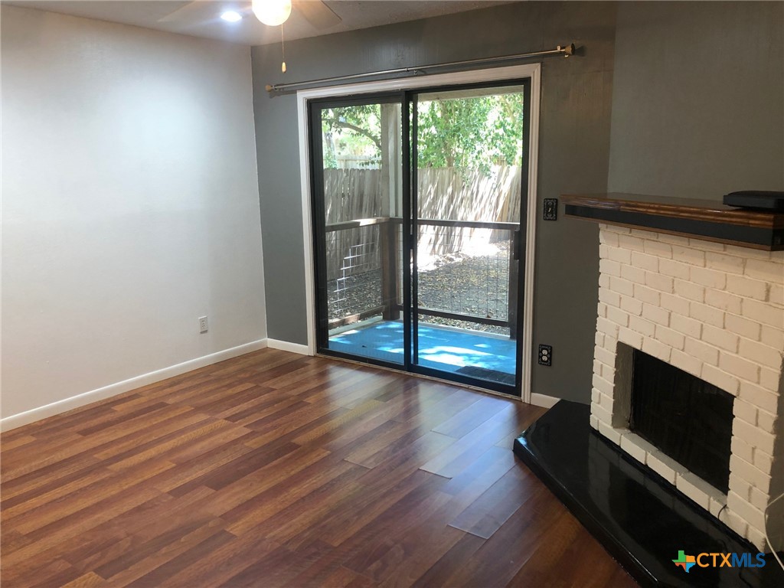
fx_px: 634
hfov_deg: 63.4
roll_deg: +0.7
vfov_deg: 49.7
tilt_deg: -10.4
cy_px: 294
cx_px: 392
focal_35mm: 28
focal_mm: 3.99
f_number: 1.8
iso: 40
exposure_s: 1/17
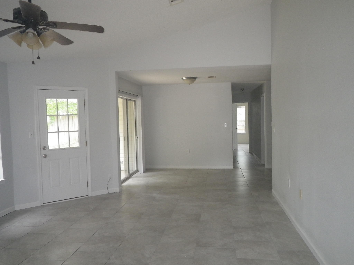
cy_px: 132
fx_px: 286
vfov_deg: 49.7
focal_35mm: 28
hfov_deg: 63.4
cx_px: 177
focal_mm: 5
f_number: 3.5
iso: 160
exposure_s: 1/50
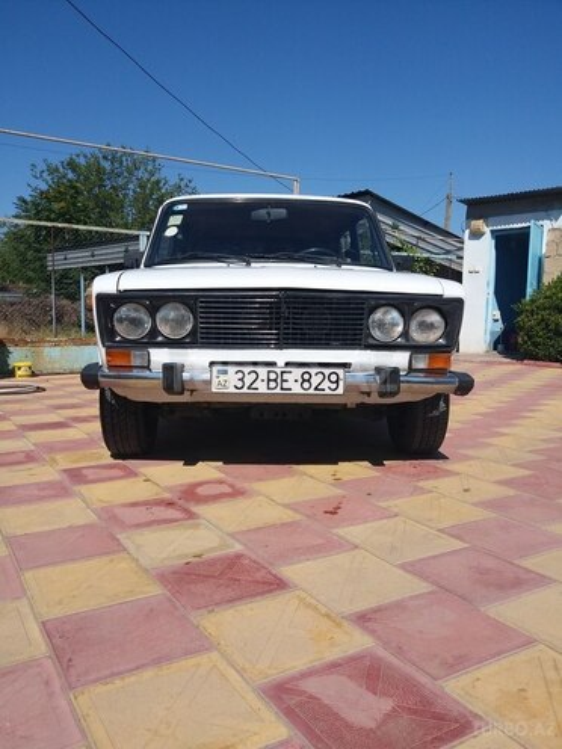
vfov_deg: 65.3
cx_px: 281
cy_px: 374
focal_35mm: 27
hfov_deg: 51.4
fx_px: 584
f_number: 1.9
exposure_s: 1/1978
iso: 40
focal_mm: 3.7
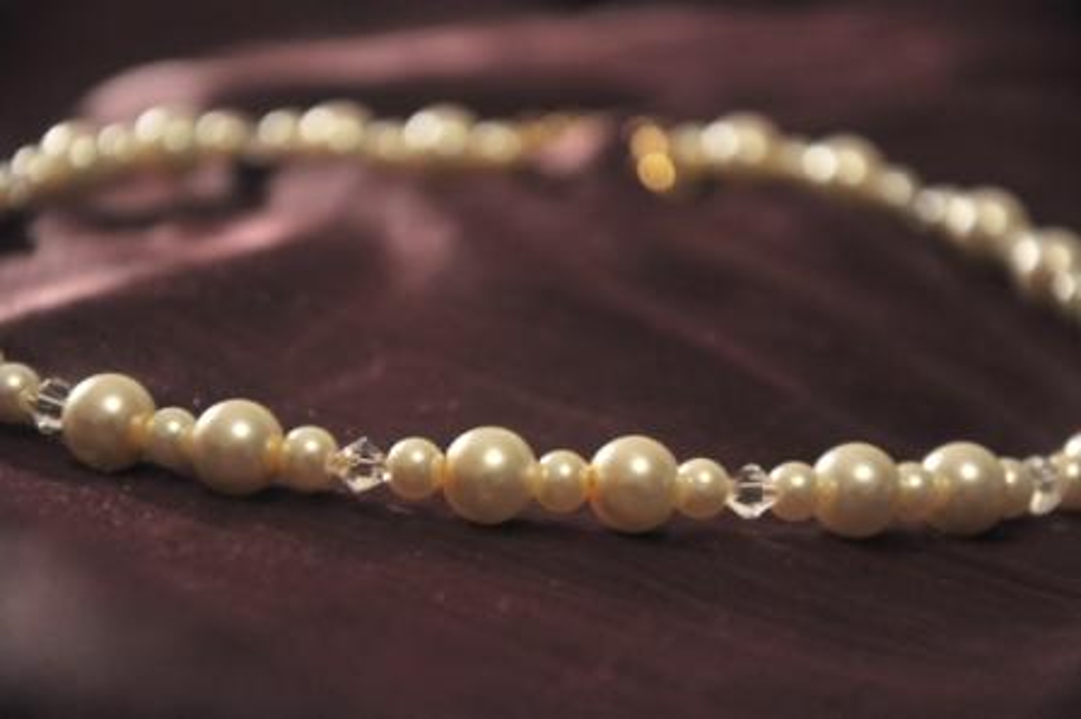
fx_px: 4726
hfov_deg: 13.0
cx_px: 540
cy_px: 360
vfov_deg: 8.7
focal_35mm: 158
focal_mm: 105
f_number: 5.6
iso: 800
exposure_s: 1/15
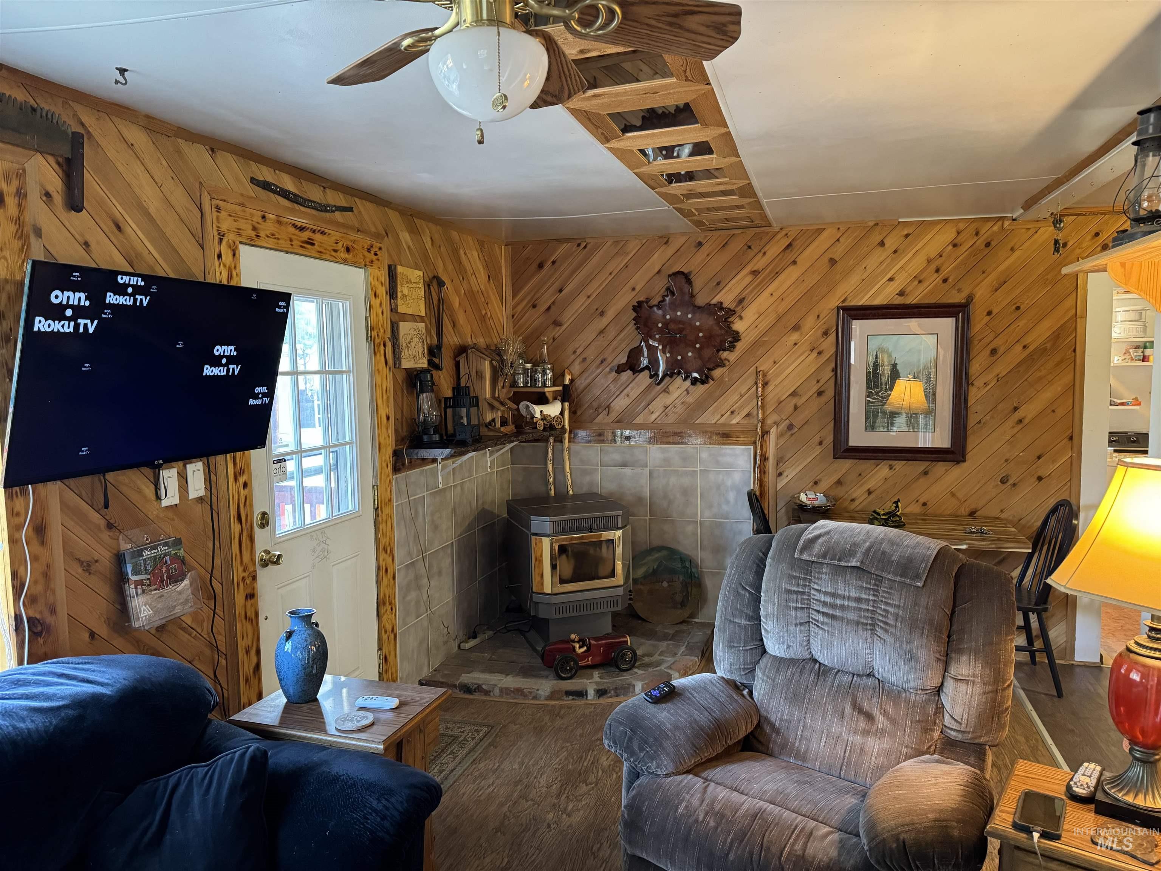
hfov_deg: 71.6
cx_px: 580
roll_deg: +0.3
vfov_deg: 56.8
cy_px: 436
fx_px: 805
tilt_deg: -5.7
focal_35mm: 24
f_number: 1.78
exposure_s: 1/60
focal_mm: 6.76
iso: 640
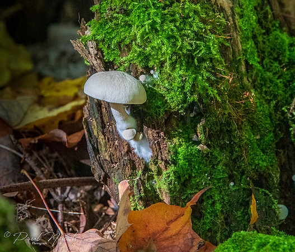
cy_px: 95
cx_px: 118
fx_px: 3929
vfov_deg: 3.7
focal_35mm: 438
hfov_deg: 4.3
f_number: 10
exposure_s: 1/320
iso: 8000
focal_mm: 300
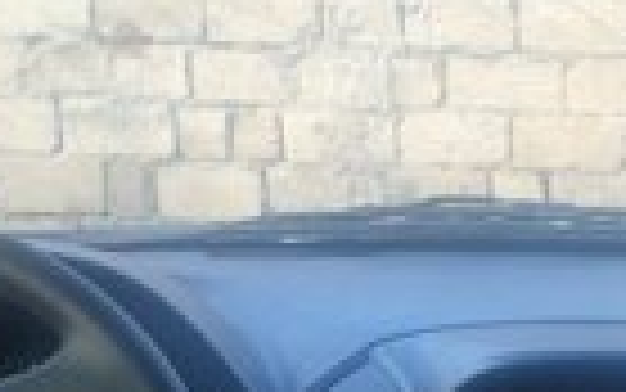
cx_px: 631
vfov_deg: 11.3
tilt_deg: -19.3
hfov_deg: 18.4
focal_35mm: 110
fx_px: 1877
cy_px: 640
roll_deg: -1.5
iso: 32
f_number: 2.2
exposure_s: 1/33
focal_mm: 4.15
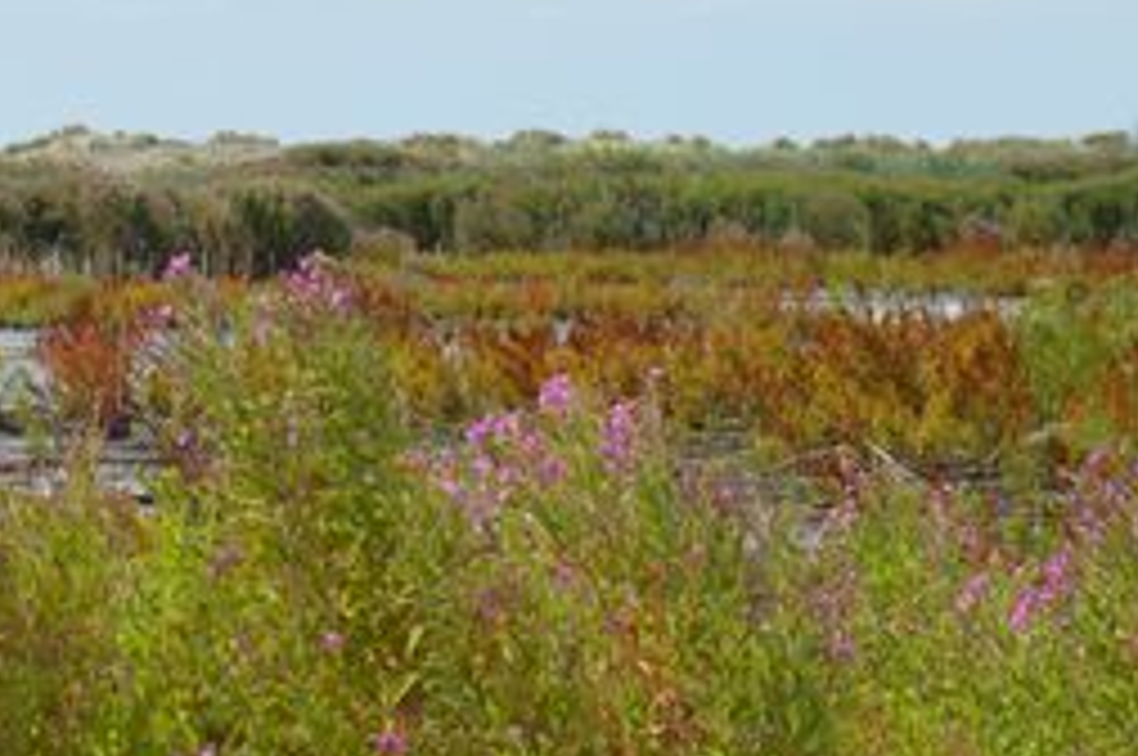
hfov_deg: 8.2
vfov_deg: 5.5
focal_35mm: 247
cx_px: -297
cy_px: 317
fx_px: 7798
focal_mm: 52
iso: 100
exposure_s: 1/320
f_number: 9
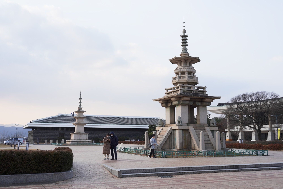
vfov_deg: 36.9
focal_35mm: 36
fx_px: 283
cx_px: 142
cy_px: 94
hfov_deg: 53.1
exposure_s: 1/100
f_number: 13
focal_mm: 36
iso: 200
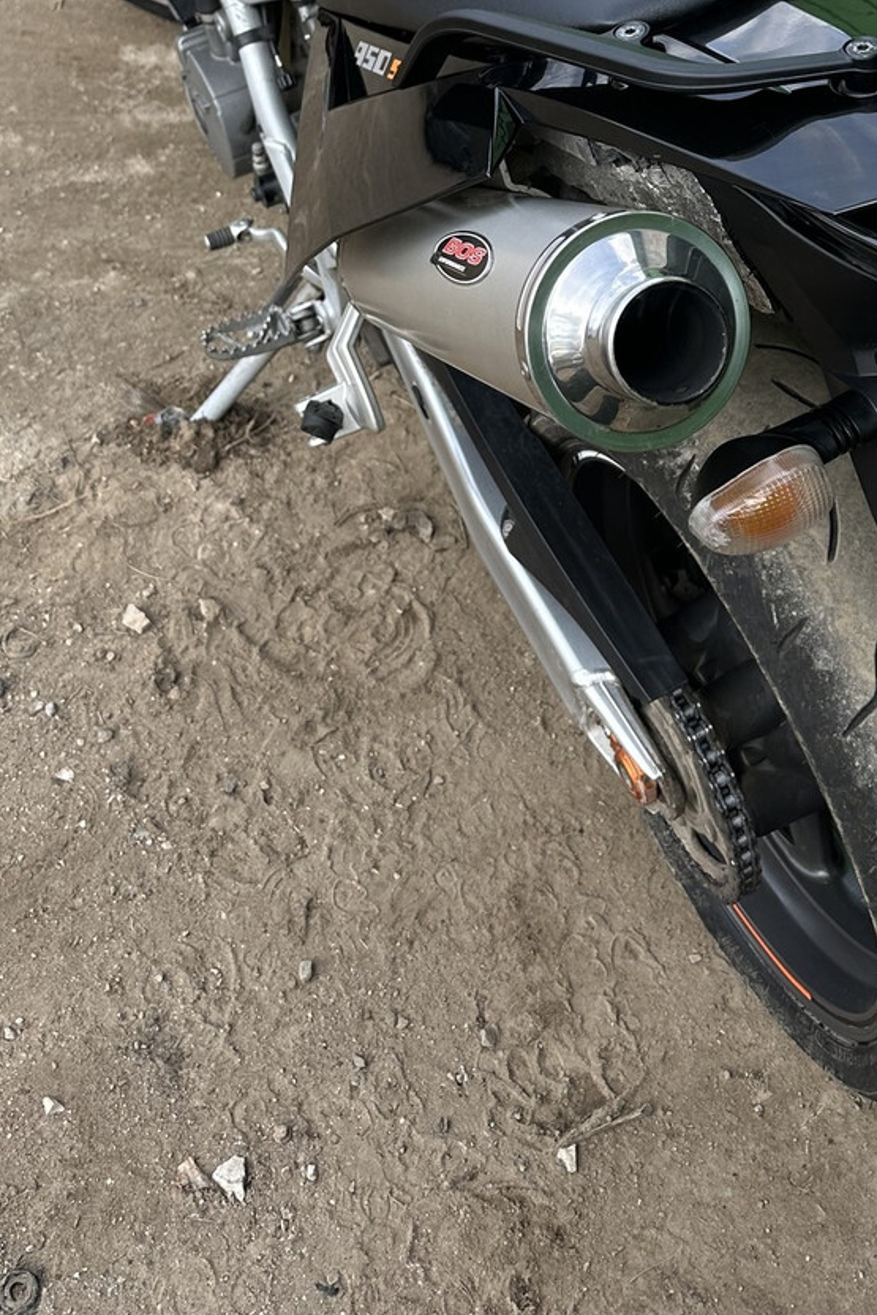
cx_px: 558
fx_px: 1753
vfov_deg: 38.5
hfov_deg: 28.0
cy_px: 147
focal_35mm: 48
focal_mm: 6.86
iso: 80
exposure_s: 1/999
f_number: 1.78
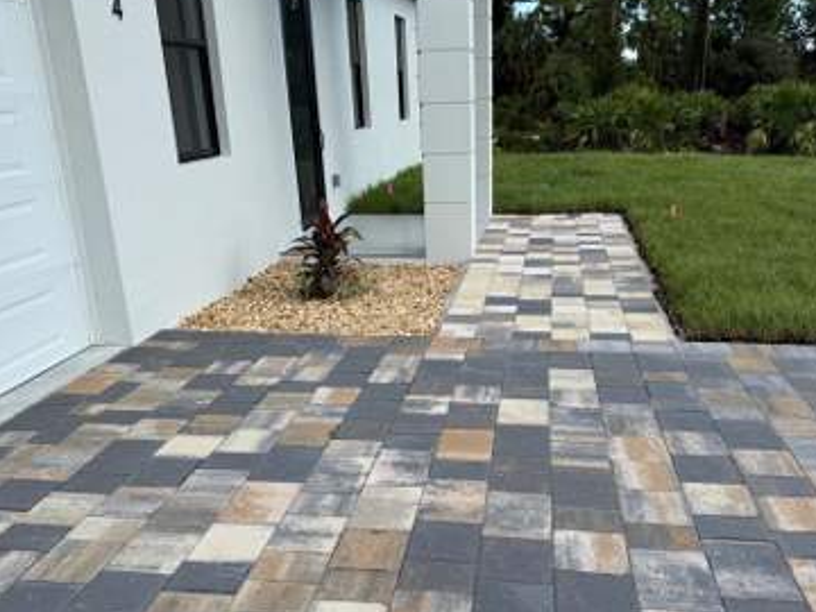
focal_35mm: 32
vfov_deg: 43.9
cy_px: 374
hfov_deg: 56.8
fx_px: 754
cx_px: 431
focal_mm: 6.76
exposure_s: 1/3145
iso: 80
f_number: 1.78
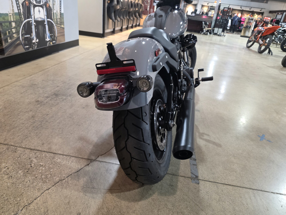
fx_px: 190
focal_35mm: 23
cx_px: 143
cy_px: 108
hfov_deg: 73.9
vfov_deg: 58.9
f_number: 1.7
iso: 800
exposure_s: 1/120
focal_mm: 6.3
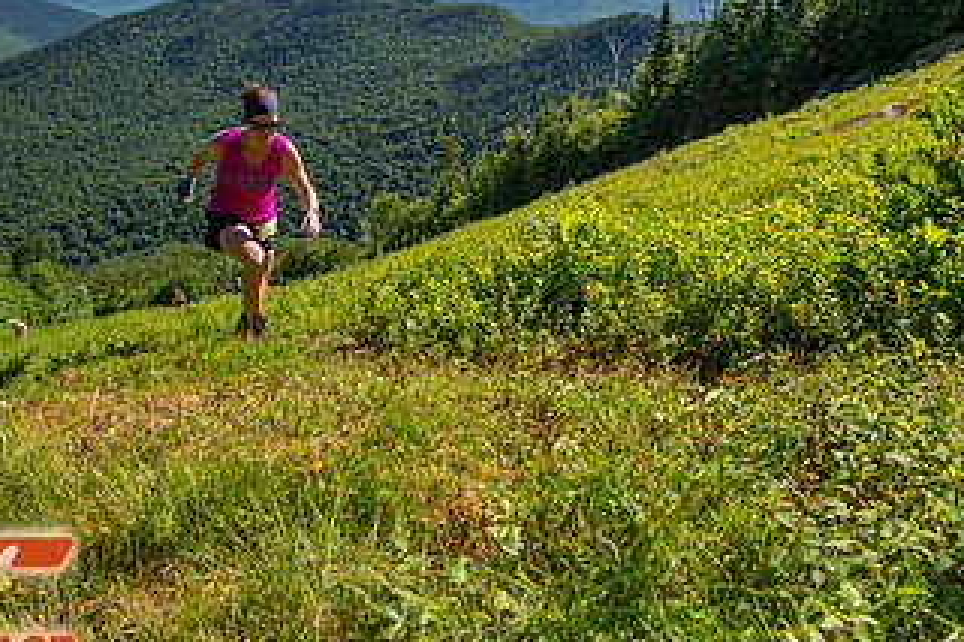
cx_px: 440
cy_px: 163
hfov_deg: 63.6
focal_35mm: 29
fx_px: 776
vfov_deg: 43.5
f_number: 5
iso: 100
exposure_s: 1/640
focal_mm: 16
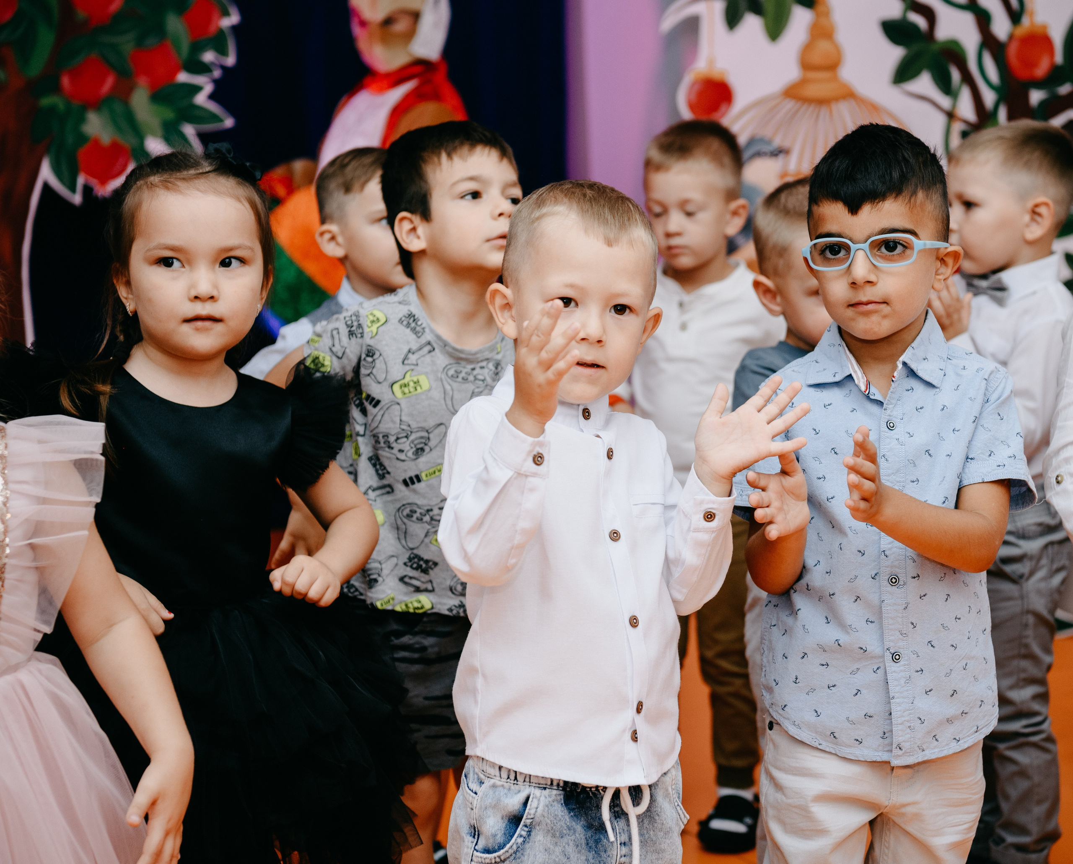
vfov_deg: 20.9
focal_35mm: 73
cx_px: 648
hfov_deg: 25.8
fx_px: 2338
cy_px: 432
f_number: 4
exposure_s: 1/160
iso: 250
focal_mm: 65
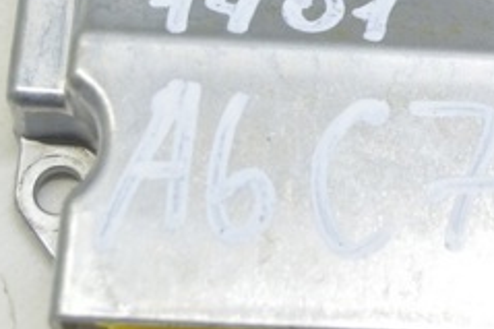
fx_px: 1705
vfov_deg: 10.8
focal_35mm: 124
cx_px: 372
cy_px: -57
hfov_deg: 16.4
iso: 400
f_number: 5.6
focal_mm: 31
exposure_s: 1/20
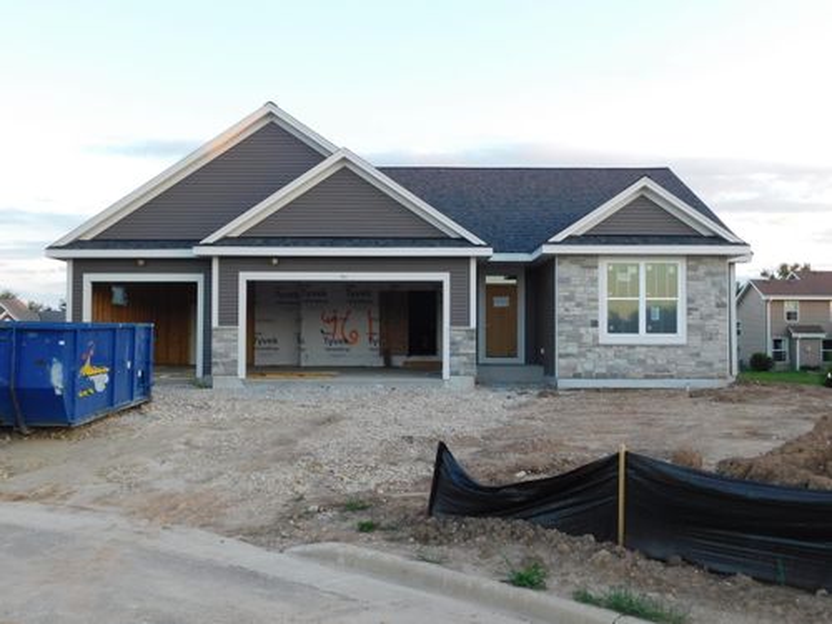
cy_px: 312
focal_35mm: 36
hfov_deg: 51.4
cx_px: 416
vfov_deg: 39.7
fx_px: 865
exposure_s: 1/50
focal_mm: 6.3
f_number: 3.5
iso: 125
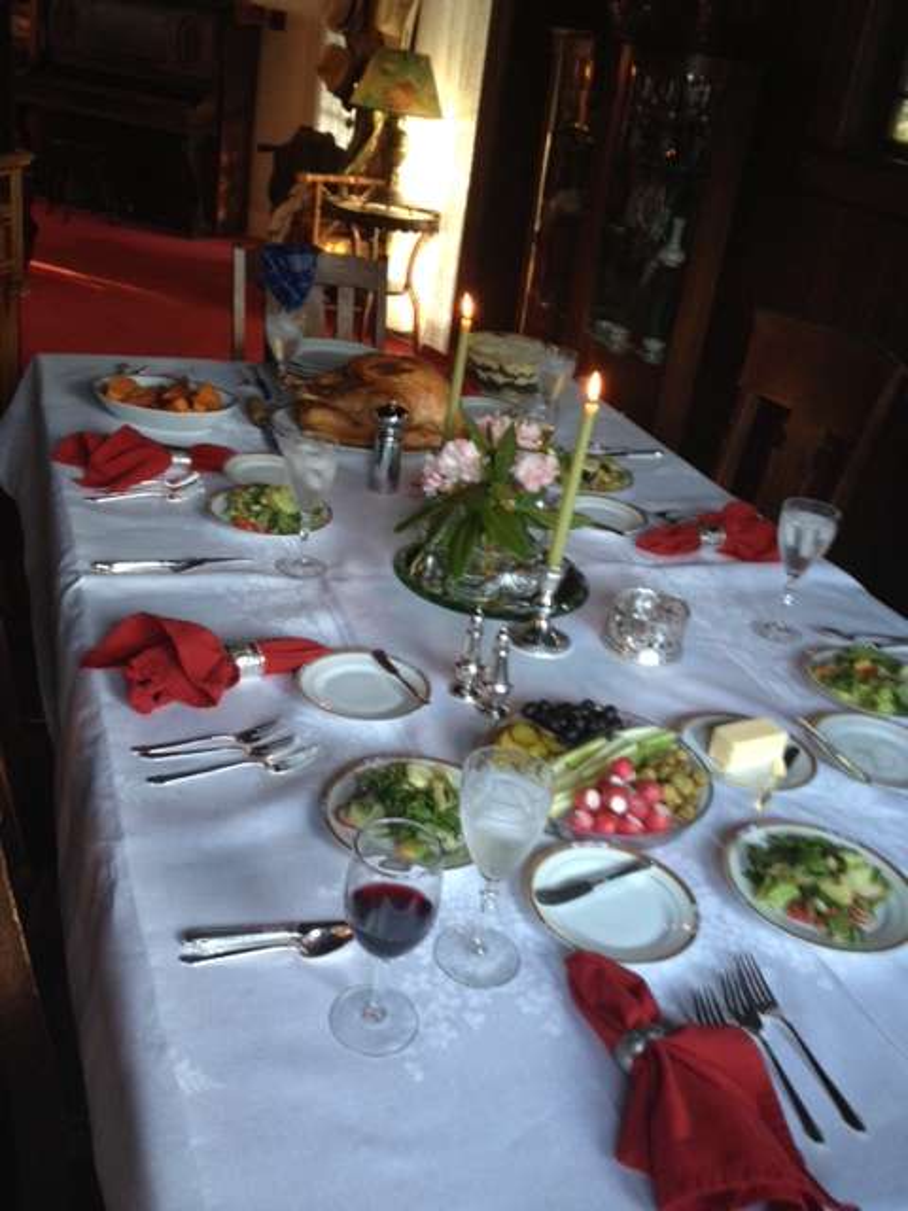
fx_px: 1224
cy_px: 606
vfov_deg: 52.6
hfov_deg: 40.7
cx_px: 454
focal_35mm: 35
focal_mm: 4.28
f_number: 2.4
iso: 100
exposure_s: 1/20
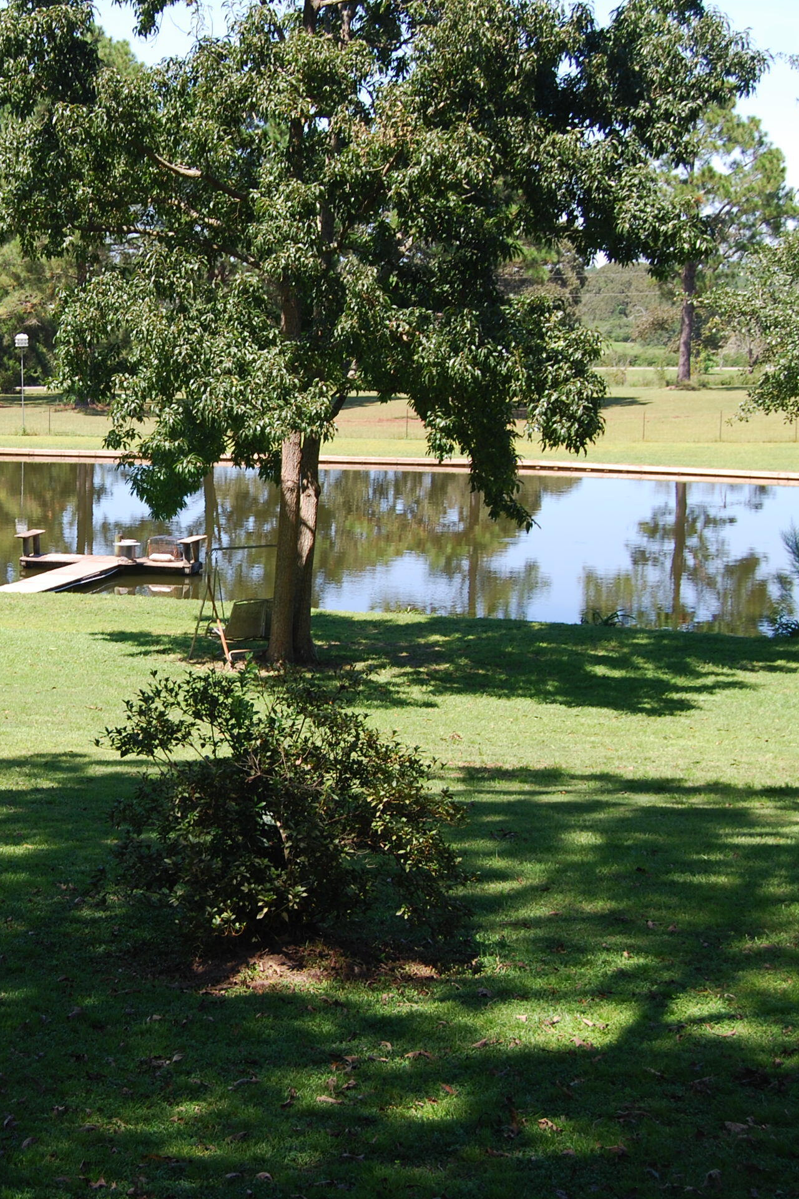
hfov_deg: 19.6
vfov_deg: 29.7
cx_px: 70
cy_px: 593
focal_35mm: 68
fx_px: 2264
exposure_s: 1/160
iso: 100
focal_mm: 30
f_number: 6.3
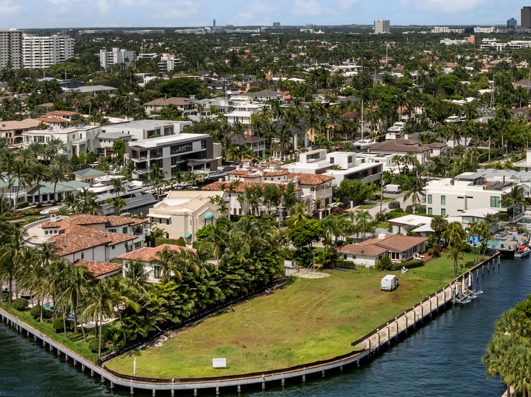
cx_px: 478
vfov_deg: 24.8
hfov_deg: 31.2
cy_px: 221
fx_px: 904
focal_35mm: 59
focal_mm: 12.29
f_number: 2.8
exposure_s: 1/800
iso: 110
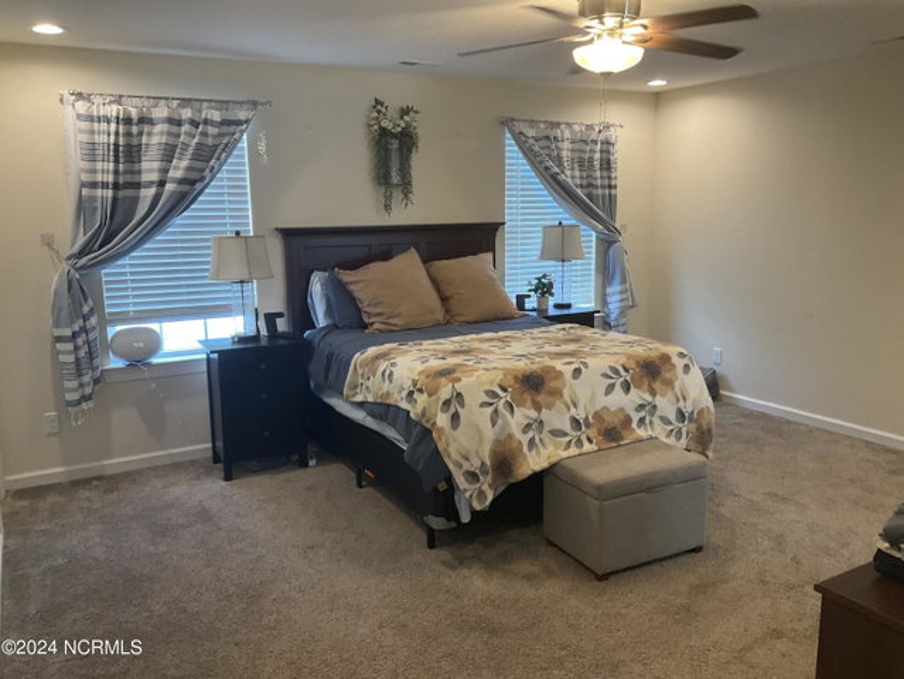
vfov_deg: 48.3
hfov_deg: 61.6
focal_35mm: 29
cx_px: 452
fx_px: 758
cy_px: 340
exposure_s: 1/60
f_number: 1.8
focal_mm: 3
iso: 100
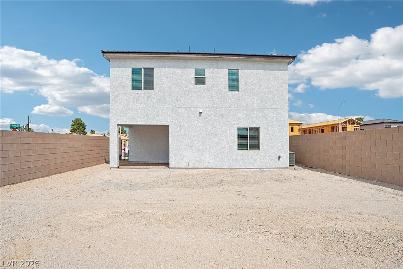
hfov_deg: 96.8
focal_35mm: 16
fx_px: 179
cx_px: 202
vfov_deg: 73.7
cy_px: 134
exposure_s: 1/800
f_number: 8
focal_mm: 16
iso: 100
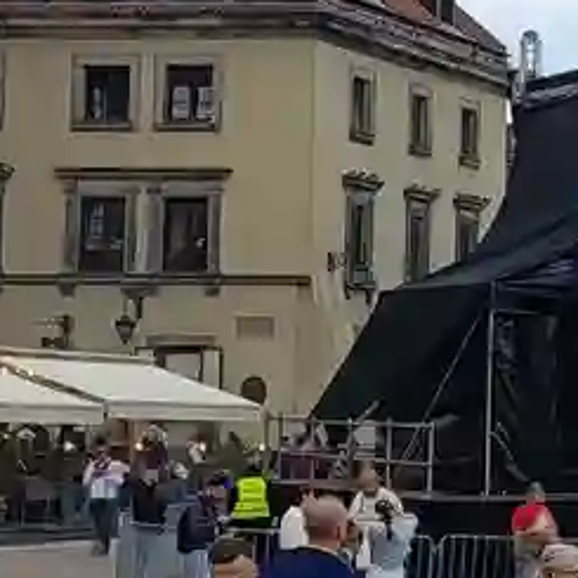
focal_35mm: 152
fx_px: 2871
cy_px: 252
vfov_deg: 11.5
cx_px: 1375
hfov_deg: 10.1
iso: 80
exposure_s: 1/100
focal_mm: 6.14
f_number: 1.6
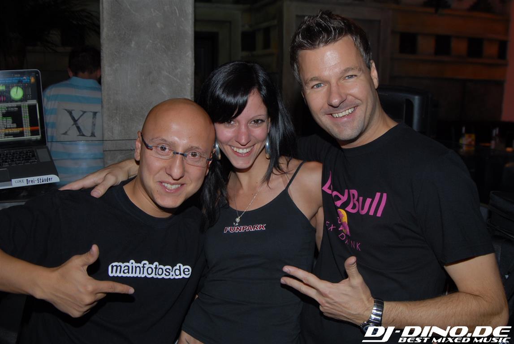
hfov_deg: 53.1
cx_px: 257
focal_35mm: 36
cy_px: 172
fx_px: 515
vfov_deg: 37.0
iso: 200
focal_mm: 24
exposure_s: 1/10
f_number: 5.6
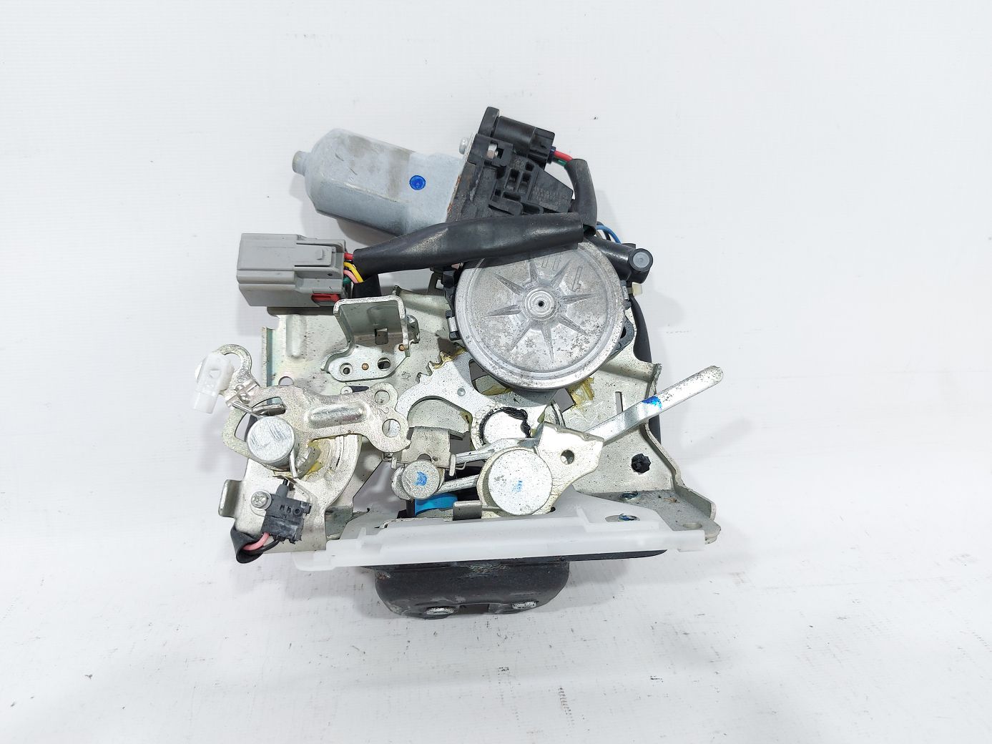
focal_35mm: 24
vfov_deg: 56.8
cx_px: 496
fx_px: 688
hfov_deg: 71.6
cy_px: 372
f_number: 1.8
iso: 64
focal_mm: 5.23
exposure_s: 1/50
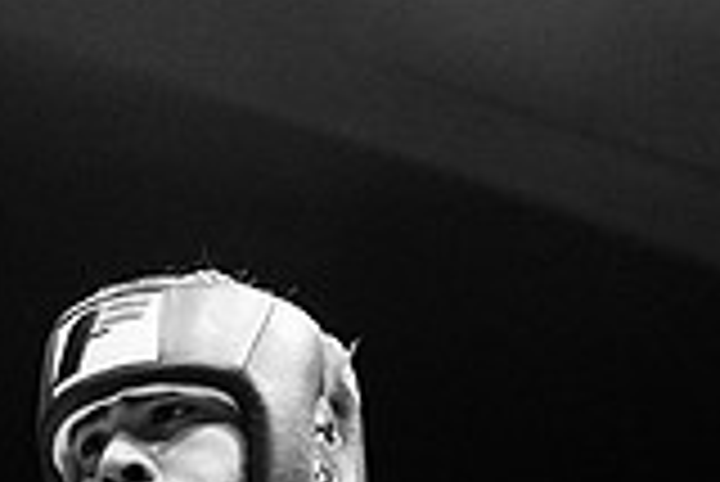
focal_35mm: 181
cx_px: -94
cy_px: 773
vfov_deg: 7.4
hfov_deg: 11.2
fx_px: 3623
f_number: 2.8
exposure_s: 1/1000
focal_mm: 50
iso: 4000
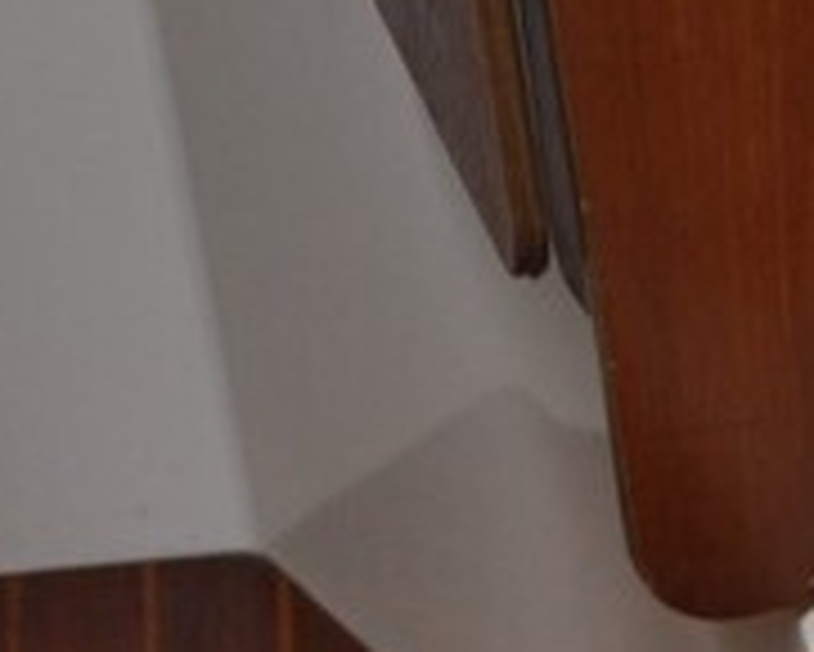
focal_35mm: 195
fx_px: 4691
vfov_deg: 7.7
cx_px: 1821
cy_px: 1232
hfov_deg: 9.1
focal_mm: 25
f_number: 5
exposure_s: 1/100
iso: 400
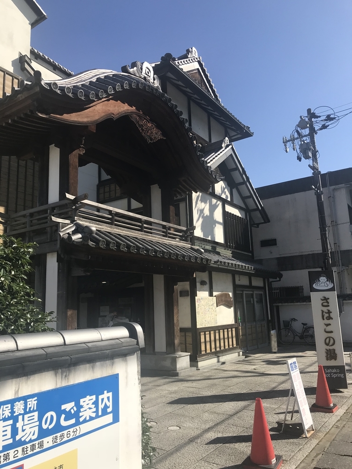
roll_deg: +2.9
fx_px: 380
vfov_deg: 63.4
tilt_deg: +11.9
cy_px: 234
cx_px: 176
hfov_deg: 49.7
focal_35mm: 28
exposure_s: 1/2283
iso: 20
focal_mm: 3.99
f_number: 1.8
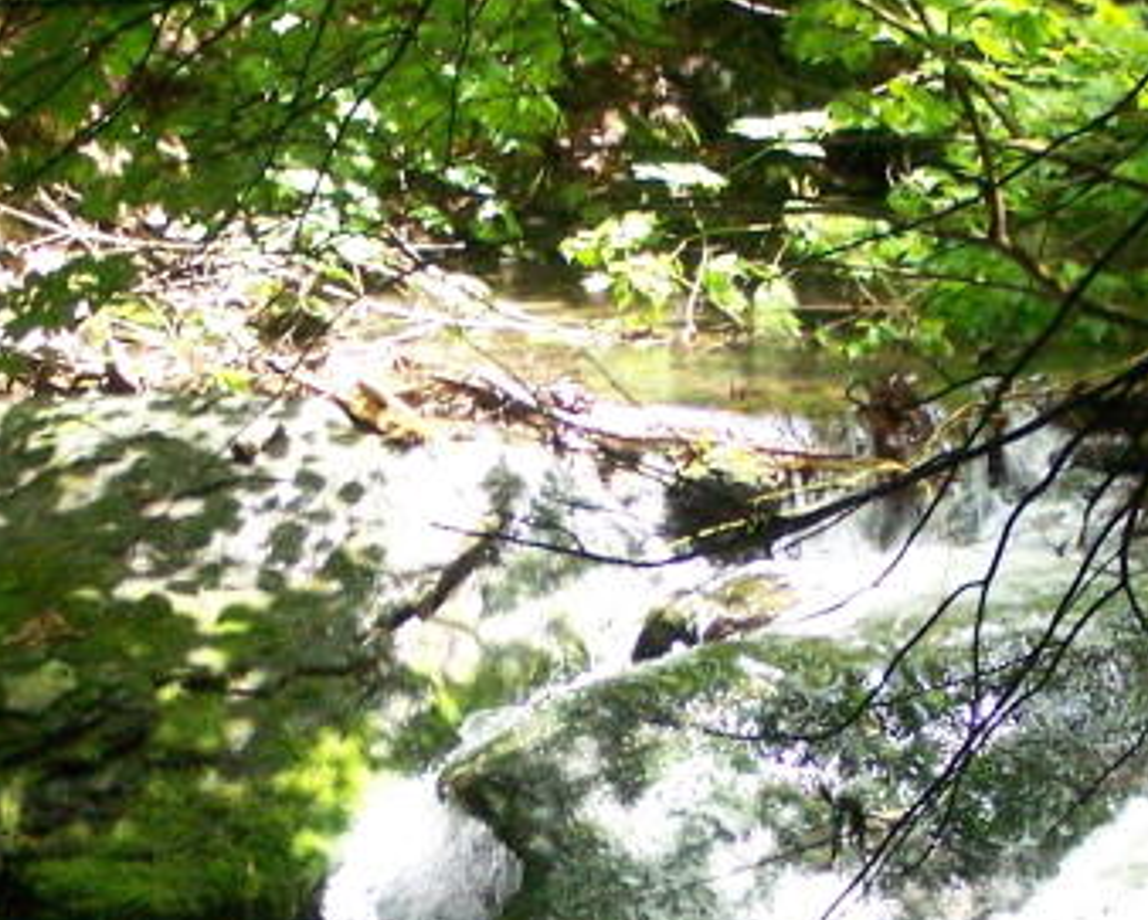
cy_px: 699
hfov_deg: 10.2
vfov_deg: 8.2
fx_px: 6427
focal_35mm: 189
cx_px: 693
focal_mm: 10.7
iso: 400
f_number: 3.2
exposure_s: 1/400
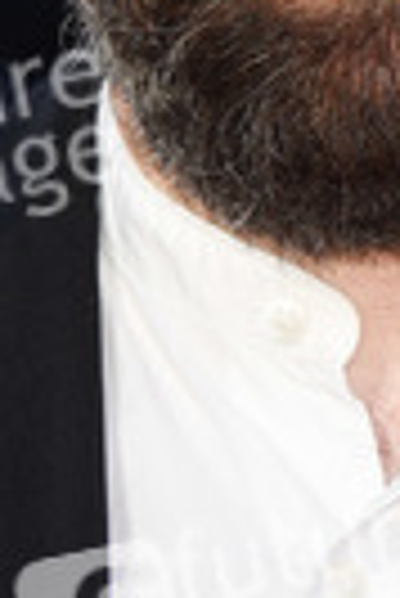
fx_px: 16439
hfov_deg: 1.4
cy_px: -67
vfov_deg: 2.1
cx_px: 380
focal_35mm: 989
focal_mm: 330
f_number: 5.6
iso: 800
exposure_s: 1/250
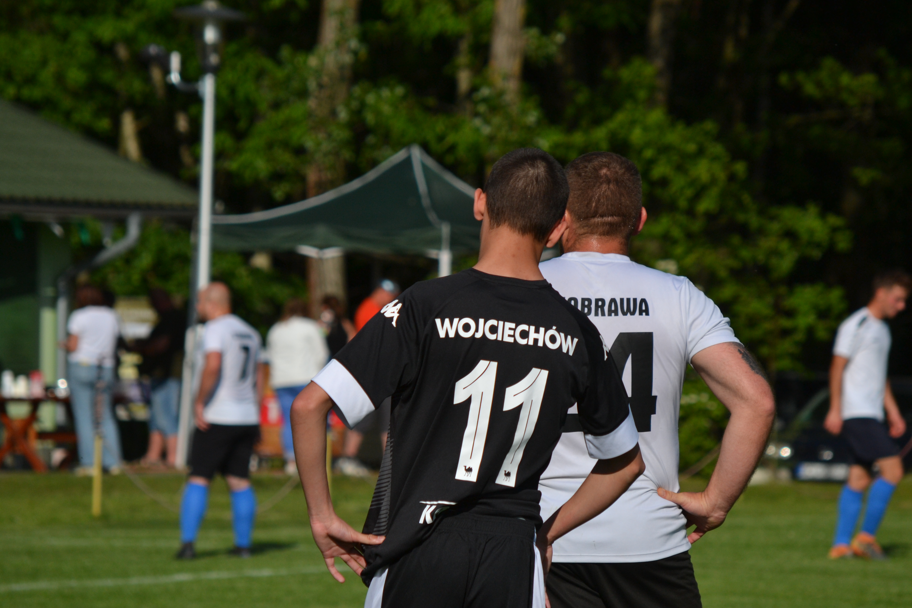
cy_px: 302
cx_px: 459
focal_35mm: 304
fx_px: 7701
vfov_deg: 4.5
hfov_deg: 6.8
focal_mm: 200
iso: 360
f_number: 7.1
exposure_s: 1/2000
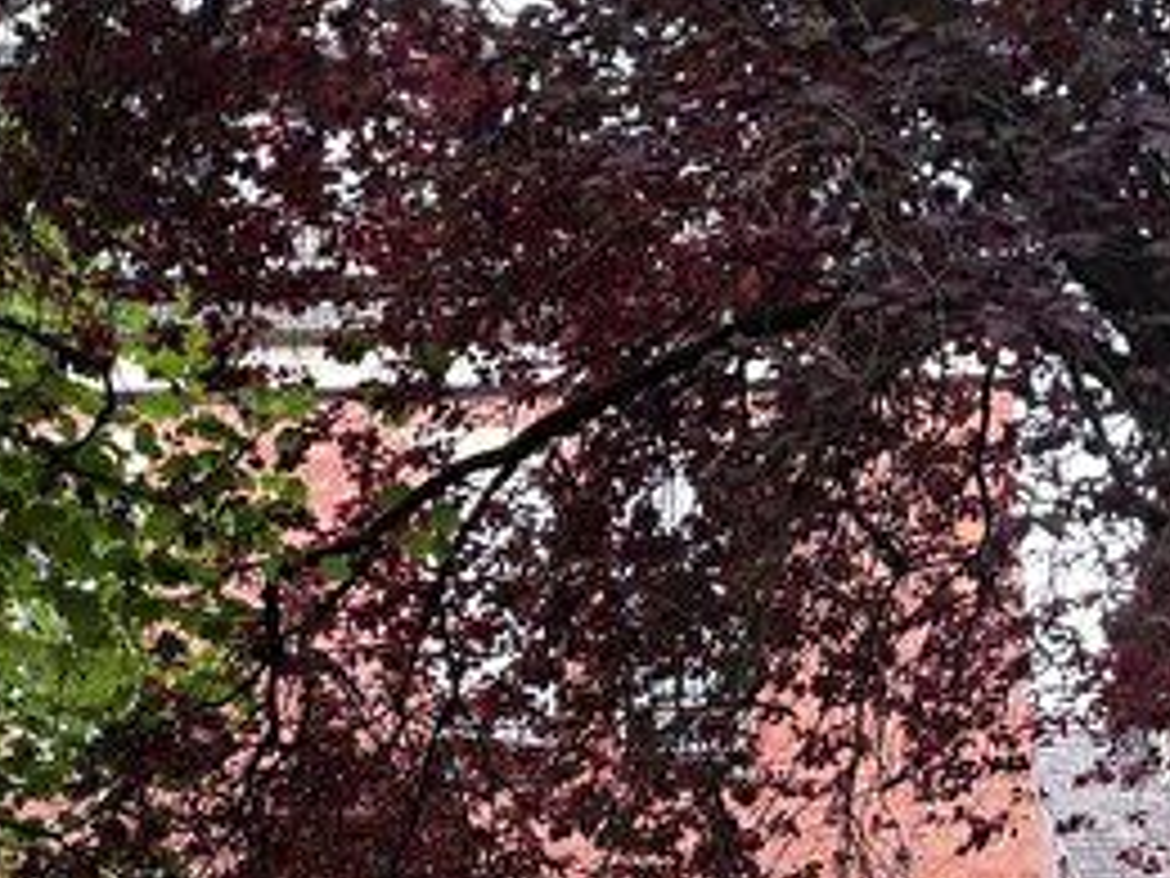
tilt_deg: +8.7
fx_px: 2366
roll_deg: +0.0
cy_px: 1020
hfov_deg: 27.1
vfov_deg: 19.9
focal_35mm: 70
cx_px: 207
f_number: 1.6
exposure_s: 1/199
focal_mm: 5.96
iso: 64
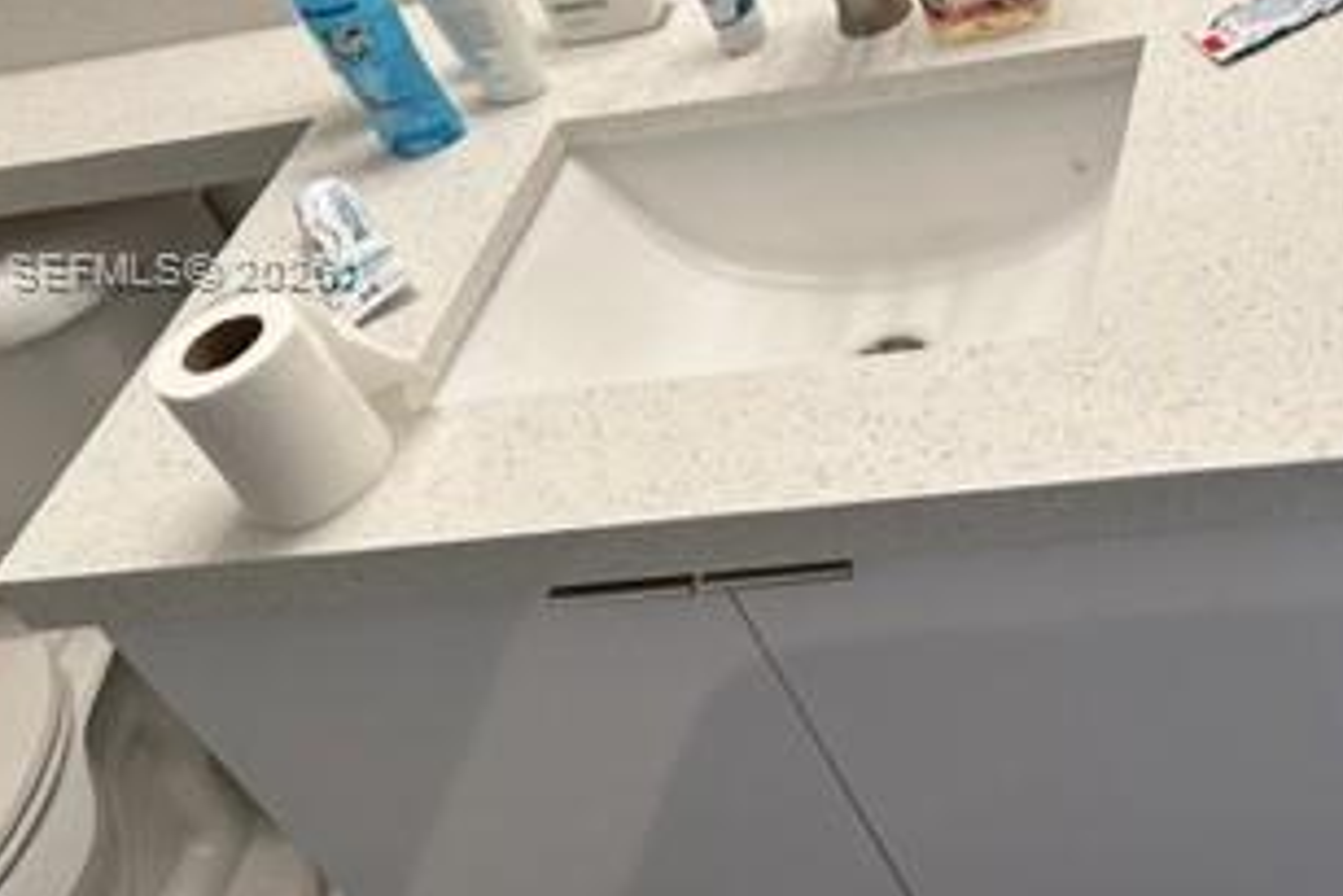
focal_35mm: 52
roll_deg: +19.4
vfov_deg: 25.8
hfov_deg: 36.5
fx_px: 1941
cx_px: 1133
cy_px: 271
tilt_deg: -39.3
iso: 125
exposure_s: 1/120
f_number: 1.78
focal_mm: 6.86
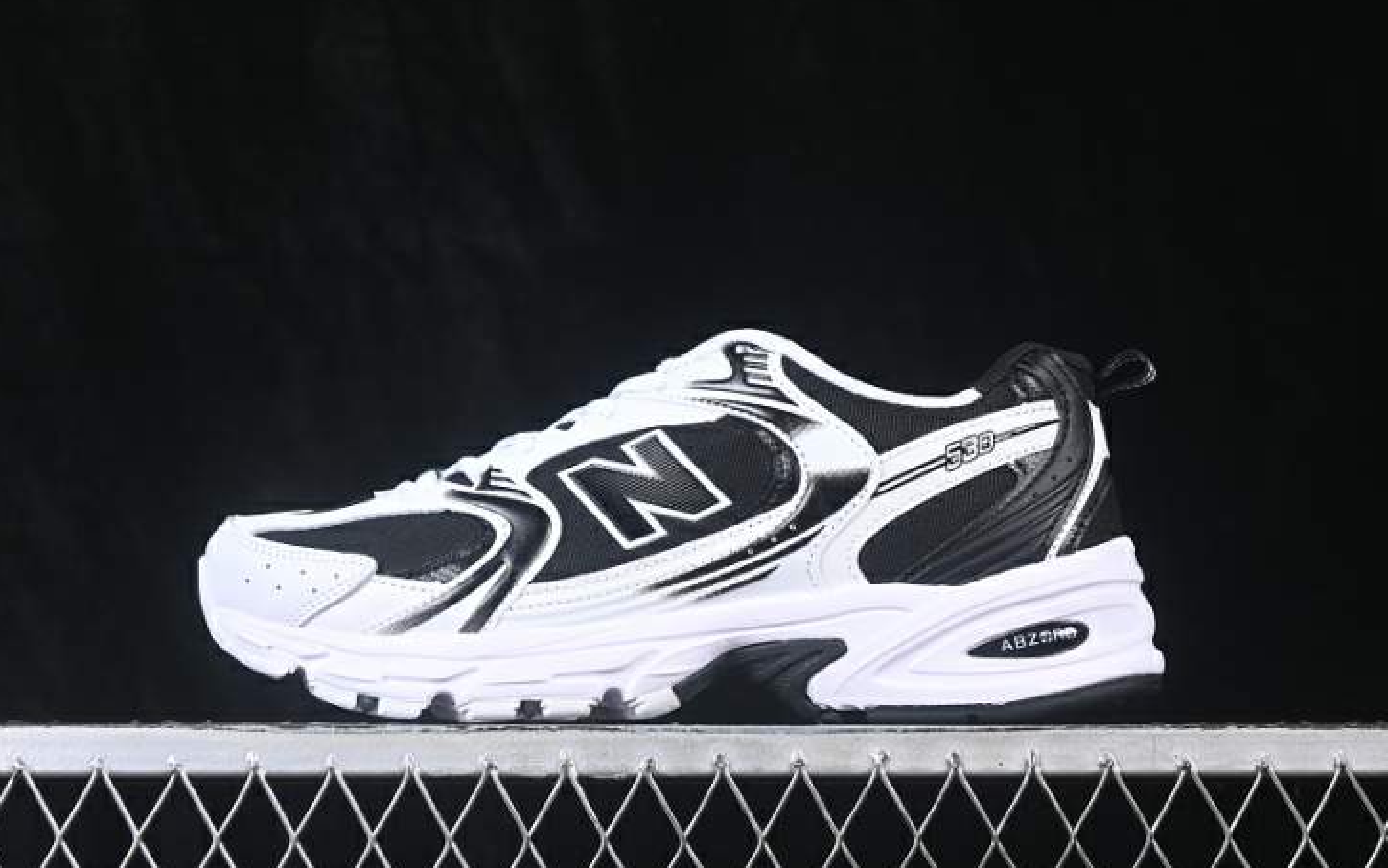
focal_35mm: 77
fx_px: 2914
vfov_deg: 17.0
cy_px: 437
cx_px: 692
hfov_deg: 26.8
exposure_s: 1/60
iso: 160
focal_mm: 50
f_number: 6.3
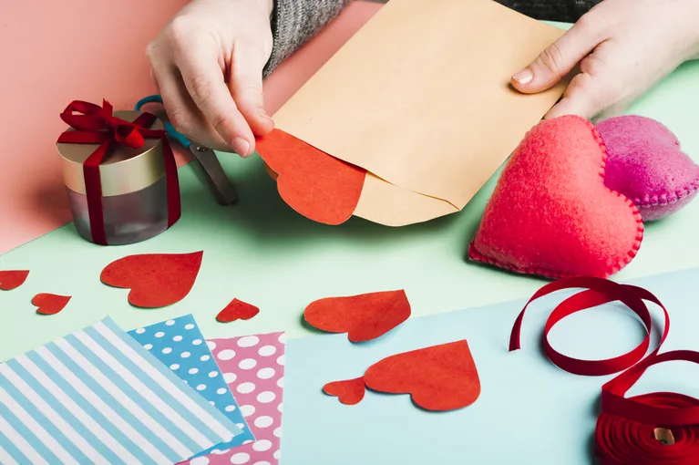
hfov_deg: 17.1
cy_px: 232
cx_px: 350
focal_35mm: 120
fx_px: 2328
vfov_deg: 11.4
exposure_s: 1/160
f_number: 14
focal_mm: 120
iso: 320
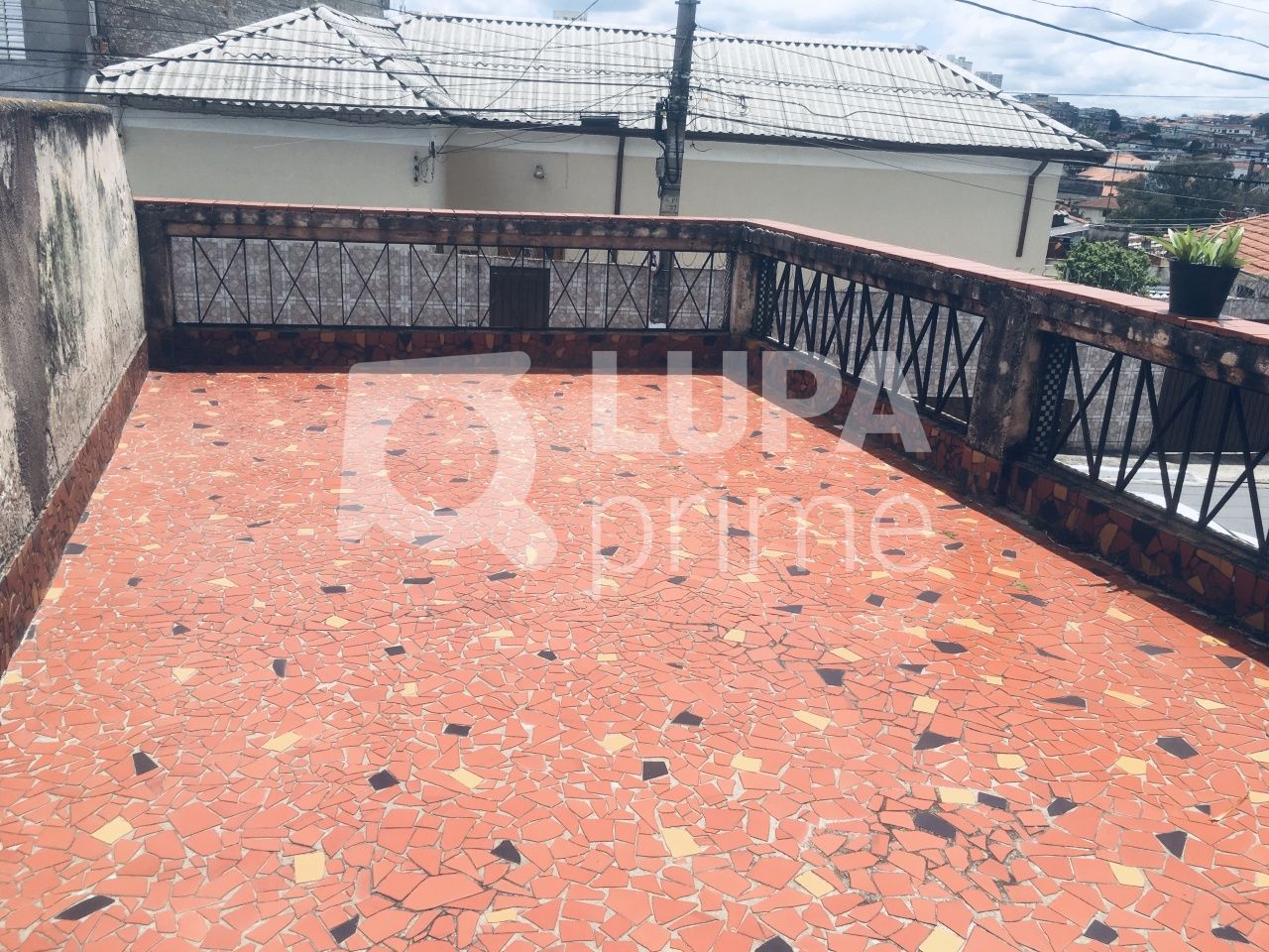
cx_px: 634
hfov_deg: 61.7
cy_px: 476
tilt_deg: -16.2
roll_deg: -3.7
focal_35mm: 29
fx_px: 1063
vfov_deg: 48.2
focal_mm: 4.15
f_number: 2.2
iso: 25
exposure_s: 1/1603
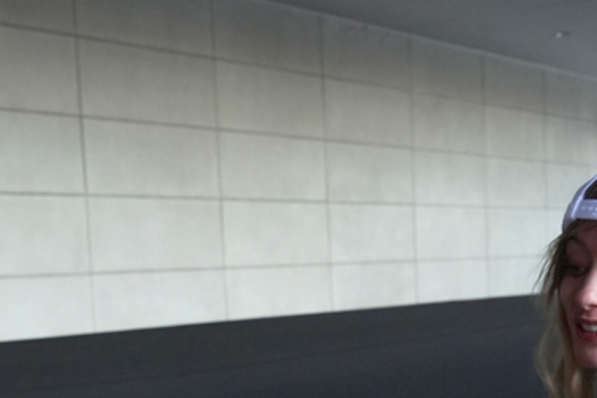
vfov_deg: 20.3
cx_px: 167
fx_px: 1078
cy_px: 400
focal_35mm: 65
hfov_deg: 30.6
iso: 2000
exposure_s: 1/160
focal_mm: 24
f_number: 6.3
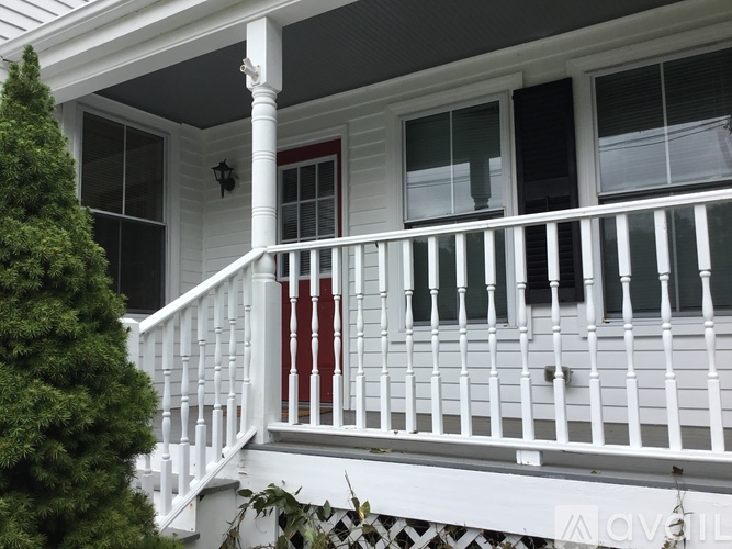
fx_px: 655
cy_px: 274
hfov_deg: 58.4
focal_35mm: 31
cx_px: 366
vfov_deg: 45.4
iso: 25
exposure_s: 1/491
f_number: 2.4
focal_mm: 3.3
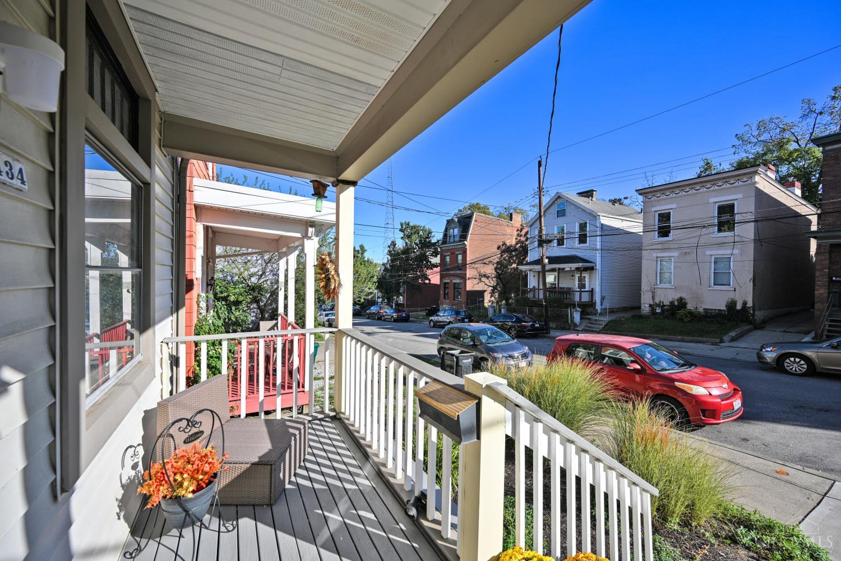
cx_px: 420
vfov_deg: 81.2
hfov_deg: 104.3
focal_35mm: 14
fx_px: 327
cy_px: 280
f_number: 7.1
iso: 100
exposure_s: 1/320
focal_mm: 14
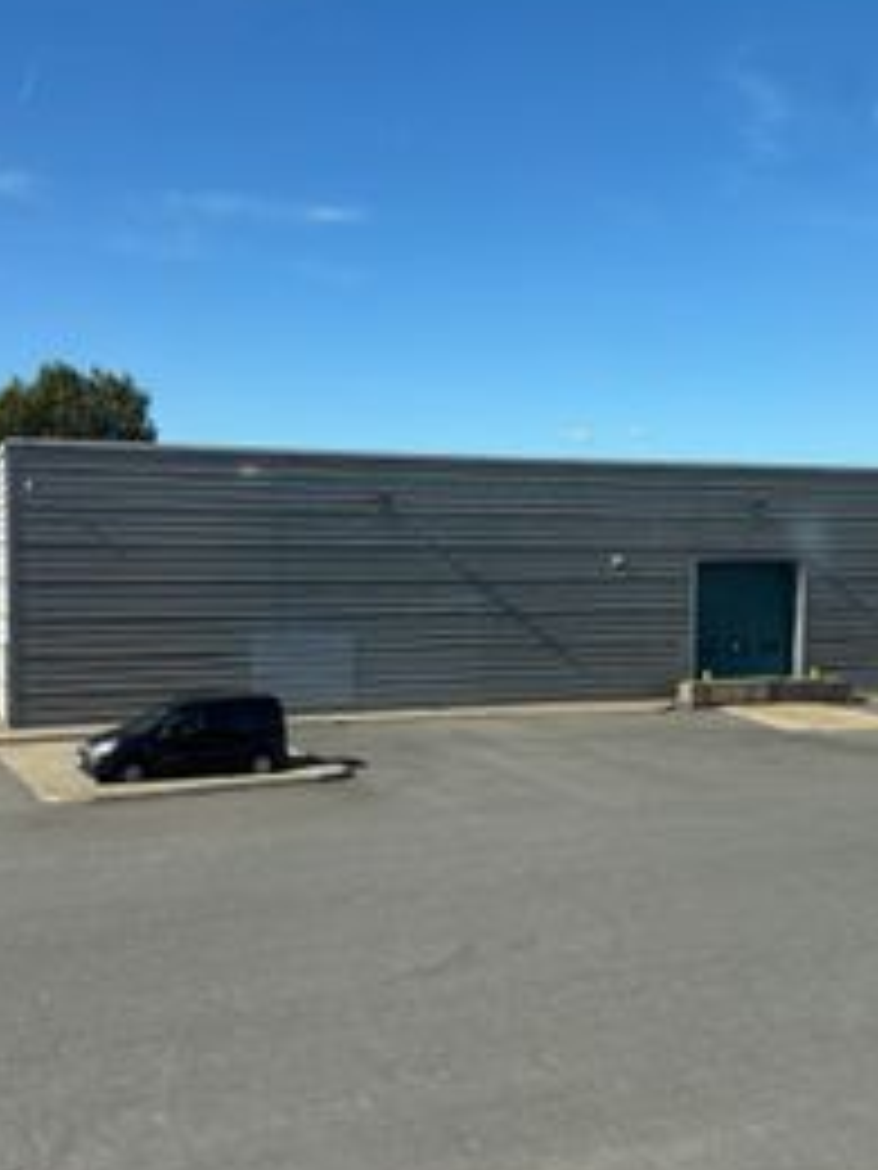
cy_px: 612
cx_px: 486
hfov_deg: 35.9
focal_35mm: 40
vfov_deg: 46.8
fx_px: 1353
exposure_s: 1/2571
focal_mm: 5.96
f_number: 1.6
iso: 50
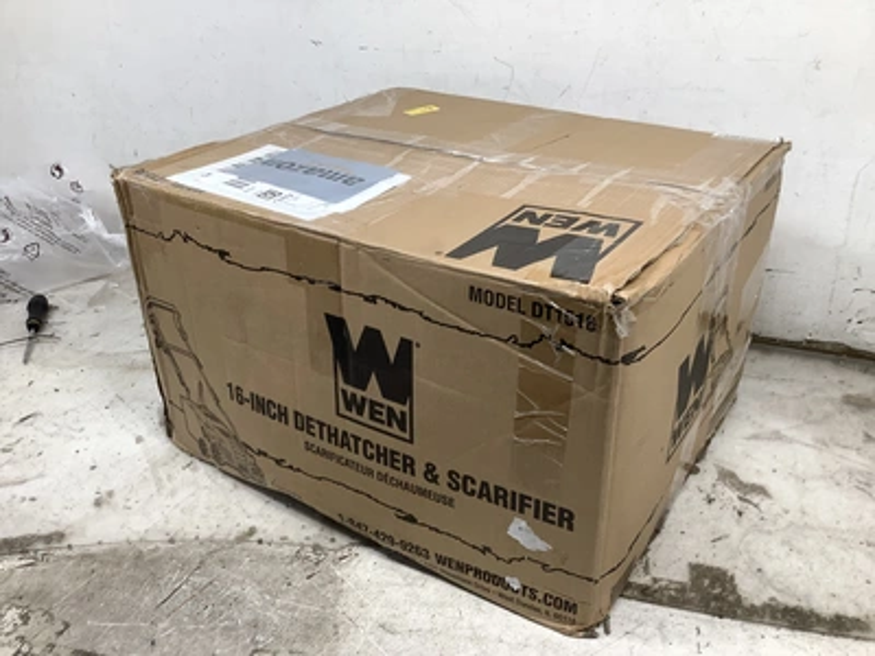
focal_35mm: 31
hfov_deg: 58.4
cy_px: 328
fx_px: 784
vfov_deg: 45.4
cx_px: 438
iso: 50
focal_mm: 3.3
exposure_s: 1/60
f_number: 2.4
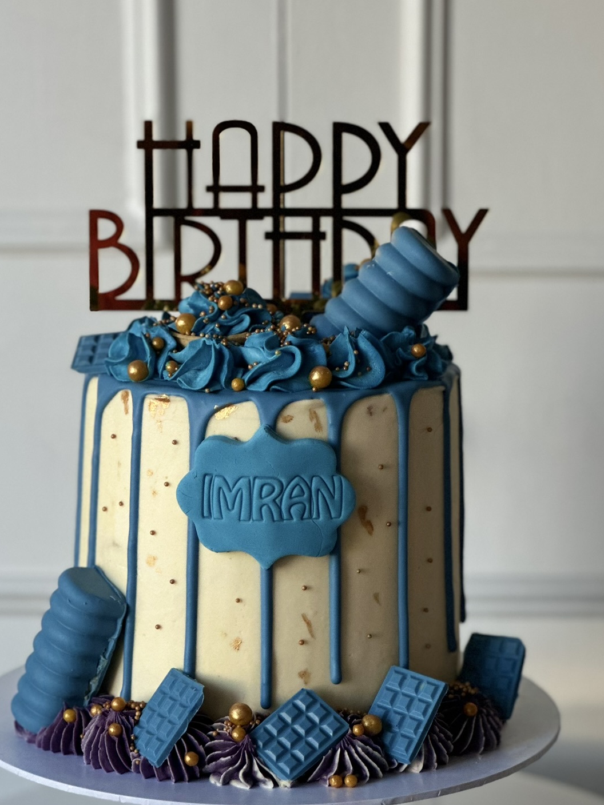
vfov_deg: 17.6
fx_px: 2606
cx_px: 277
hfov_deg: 13.2
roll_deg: +0.6
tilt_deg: -10.7
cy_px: 436
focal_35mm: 112
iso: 160
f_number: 2.8
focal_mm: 9
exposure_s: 1/121
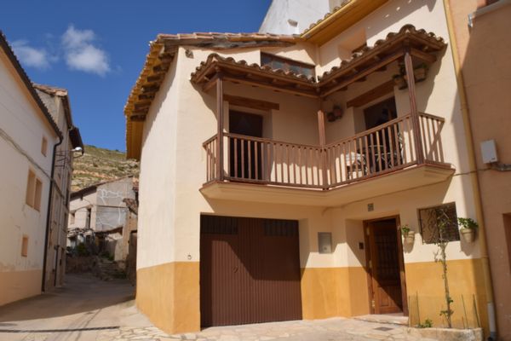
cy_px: 170
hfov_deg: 59.5
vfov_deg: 41.7
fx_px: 447
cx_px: 256
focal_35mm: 32
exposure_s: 1/200
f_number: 14
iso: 100
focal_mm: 21
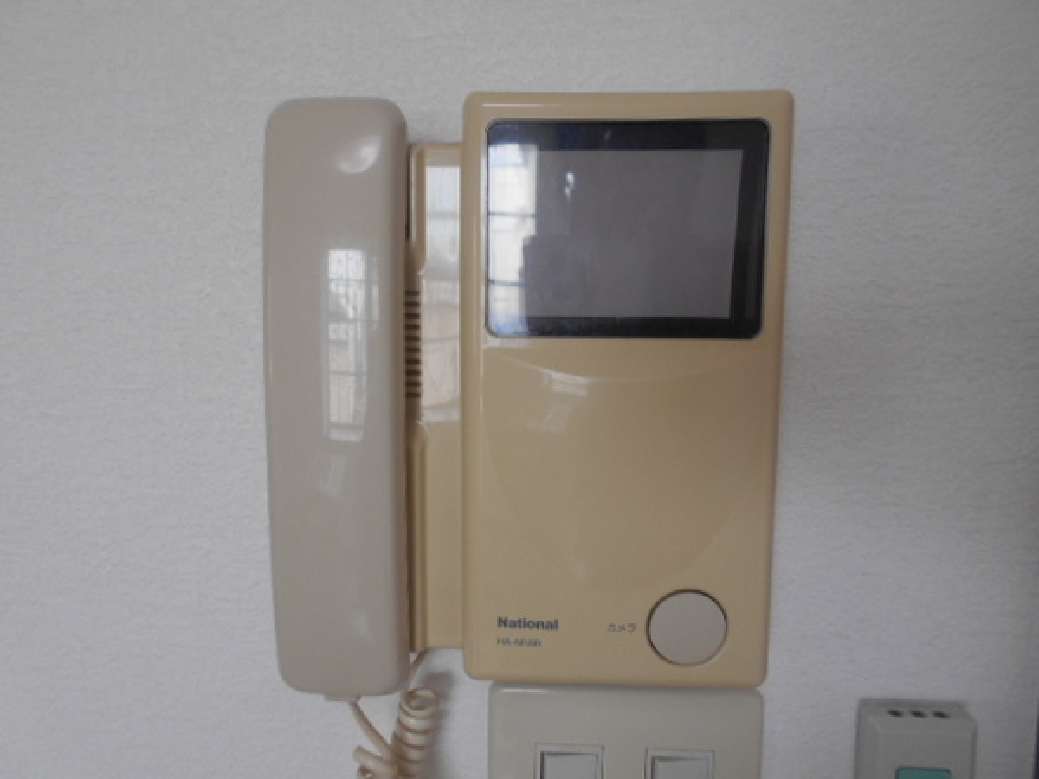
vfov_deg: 53.1
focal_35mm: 26
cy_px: 390
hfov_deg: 67.3
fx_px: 780
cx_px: 520
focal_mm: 4.6
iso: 80
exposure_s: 1/30
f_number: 3.2
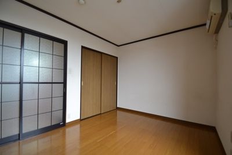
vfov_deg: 77.4
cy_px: 78
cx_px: 116
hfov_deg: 100.4
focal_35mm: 15
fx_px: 97
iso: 100
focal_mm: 10
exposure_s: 1/5
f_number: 3.5
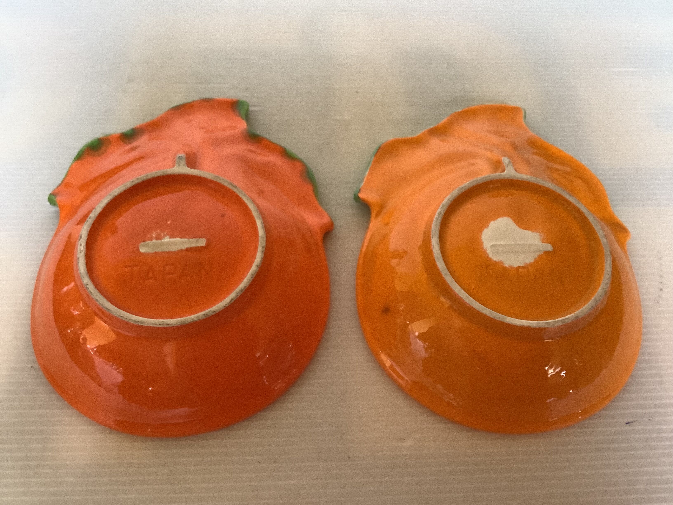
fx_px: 603
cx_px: 336
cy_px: 252
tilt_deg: -60.0
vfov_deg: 45.4
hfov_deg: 58.4
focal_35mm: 31
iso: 250
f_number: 2.4
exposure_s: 1/60
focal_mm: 3.3
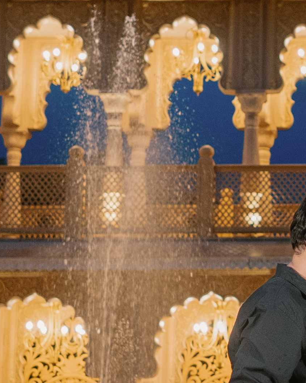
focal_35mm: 125
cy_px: 210
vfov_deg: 15.4
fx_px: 1416
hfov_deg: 11.9
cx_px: 422
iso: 800
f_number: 1.8
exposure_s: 1/160
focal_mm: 24
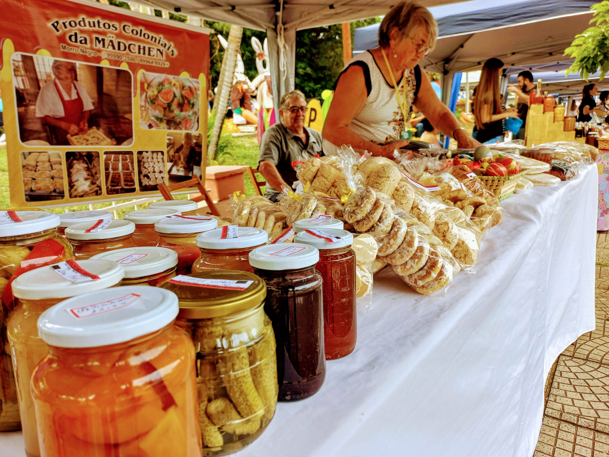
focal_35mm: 25
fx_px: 440
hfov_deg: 69.4
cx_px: 304
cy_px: 228
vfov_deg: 54.9
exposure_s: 1/119
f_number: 1.8
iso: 32
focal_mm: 4.6
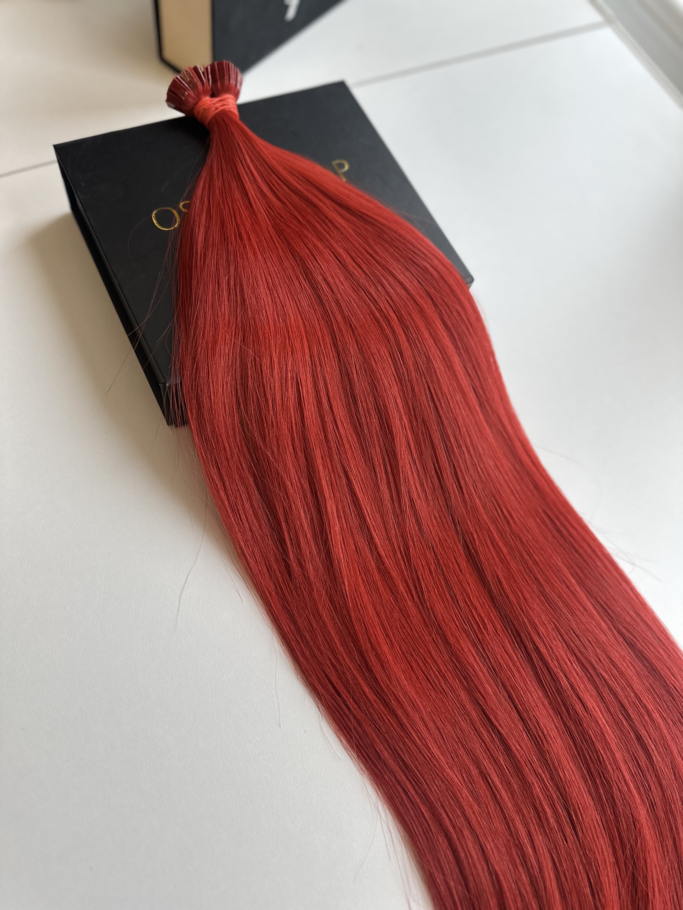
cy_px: 455
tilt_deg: -65.3
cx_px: 342
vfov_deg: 71.6
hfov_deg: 56.8
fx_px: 631
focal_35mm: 24
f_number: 1.78
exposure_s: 1/100
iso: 80
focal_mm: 6.86
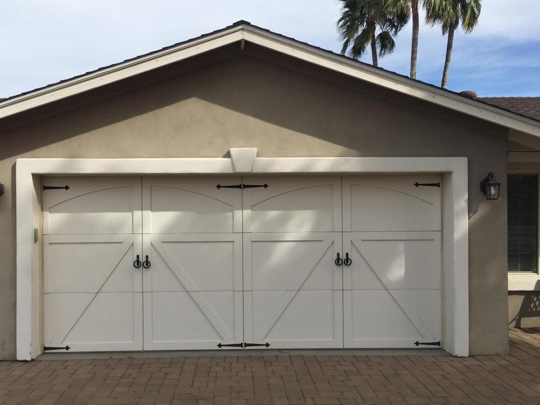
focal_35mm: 32
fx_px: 499
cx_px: 243
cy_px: 219
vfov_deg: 44.1
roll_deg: +0.6
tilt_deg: +1.2
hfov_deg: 56.7
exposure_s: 1/1876
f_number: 2.2
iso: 25
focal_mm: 4.15
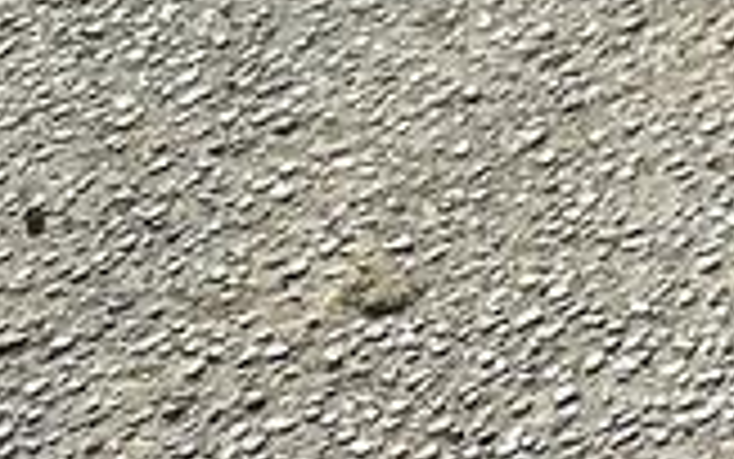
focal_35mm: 200
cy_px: -1220
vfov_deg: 5.8
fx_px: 4002
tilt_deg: -13.4
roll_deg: -0.6
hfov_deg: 8.2
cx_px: 2504
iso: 80
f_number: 1.78
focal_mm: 6.86
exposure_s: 1/2299
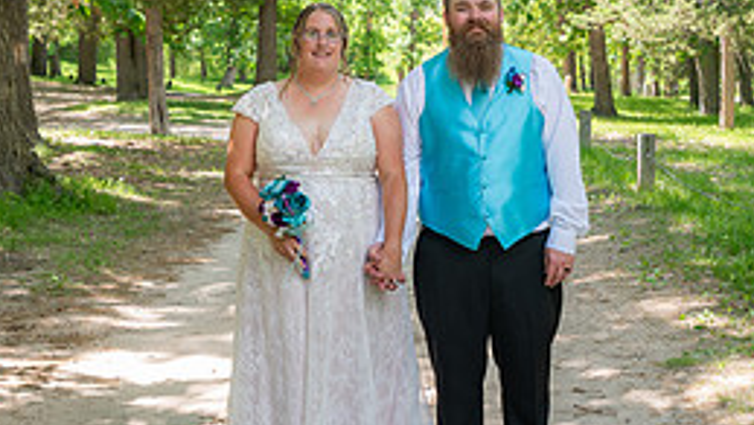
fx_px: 1360
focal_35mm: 68
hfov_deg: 30.9
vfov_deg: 17.5
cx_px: 428
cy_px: 60
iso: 200
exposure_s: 1/160
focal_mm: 29
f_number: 4
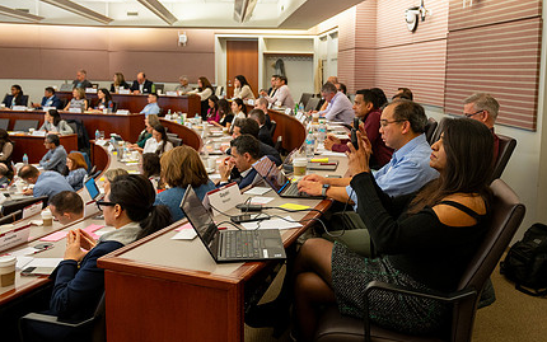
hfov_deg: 57.0
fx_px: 492
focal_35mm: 33
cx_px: 361
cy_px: 127
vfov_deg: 38.1
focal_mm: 24
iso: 1250
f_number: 4
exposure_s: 1/100
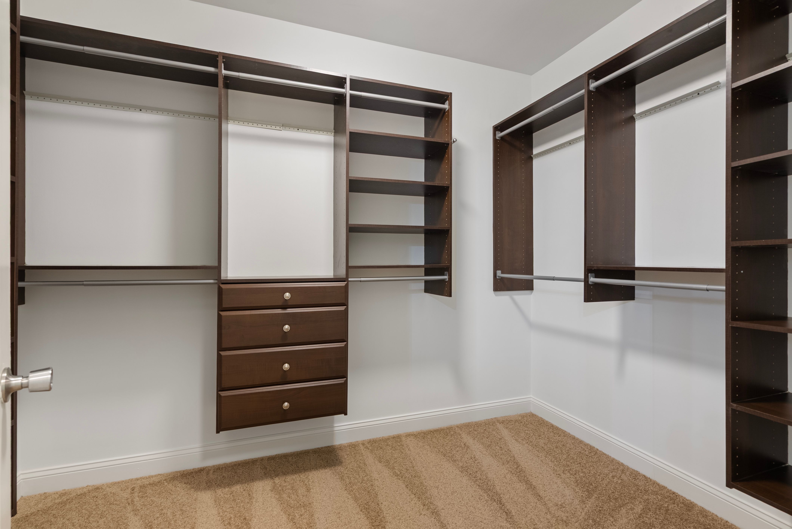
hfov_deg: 96.7
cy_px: 264
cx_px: 396
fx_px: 352
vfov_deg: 73.8
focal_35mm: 16
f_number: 8
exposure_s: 2.5
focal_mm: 16
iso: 200
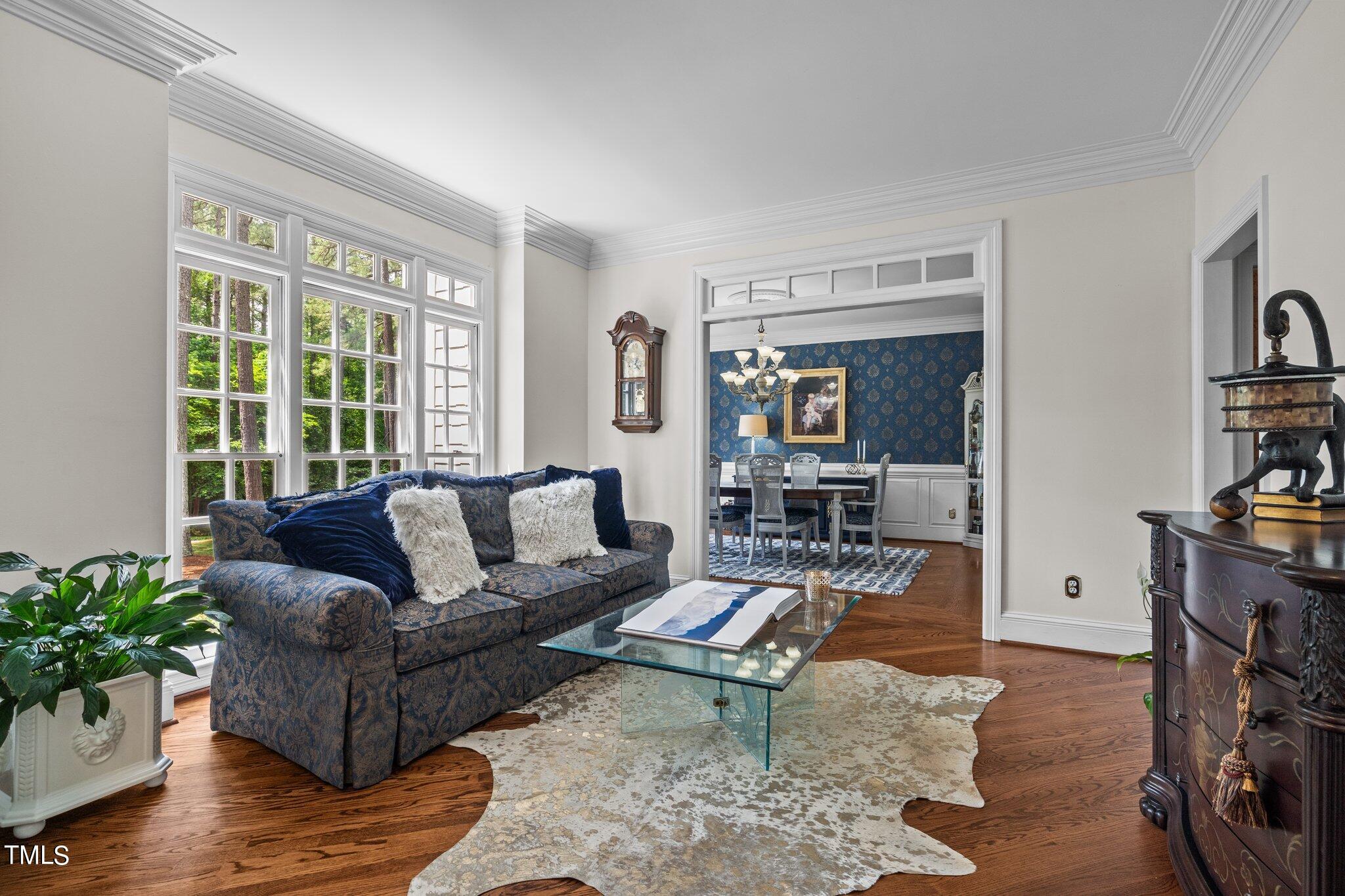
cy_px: 448
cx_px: 672
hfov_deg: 96.7
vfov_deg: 73.7
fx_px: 598
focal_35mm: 16
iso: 400
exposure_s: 1/4
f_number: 8
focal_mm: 16
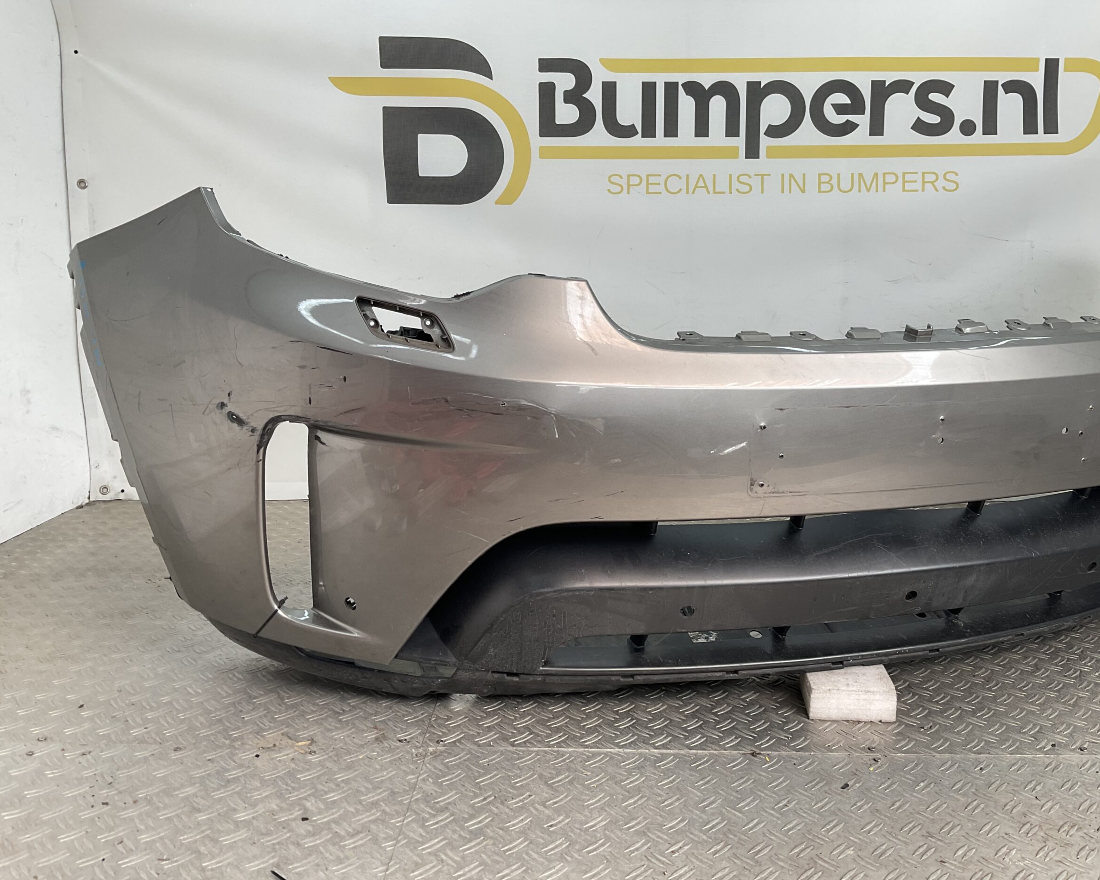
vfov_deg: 47.1
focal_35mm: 31
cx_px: 598
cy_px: 434
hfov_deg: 57.1
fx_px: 1009
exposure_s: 1/156
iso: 16
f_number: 1.8
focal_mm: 3
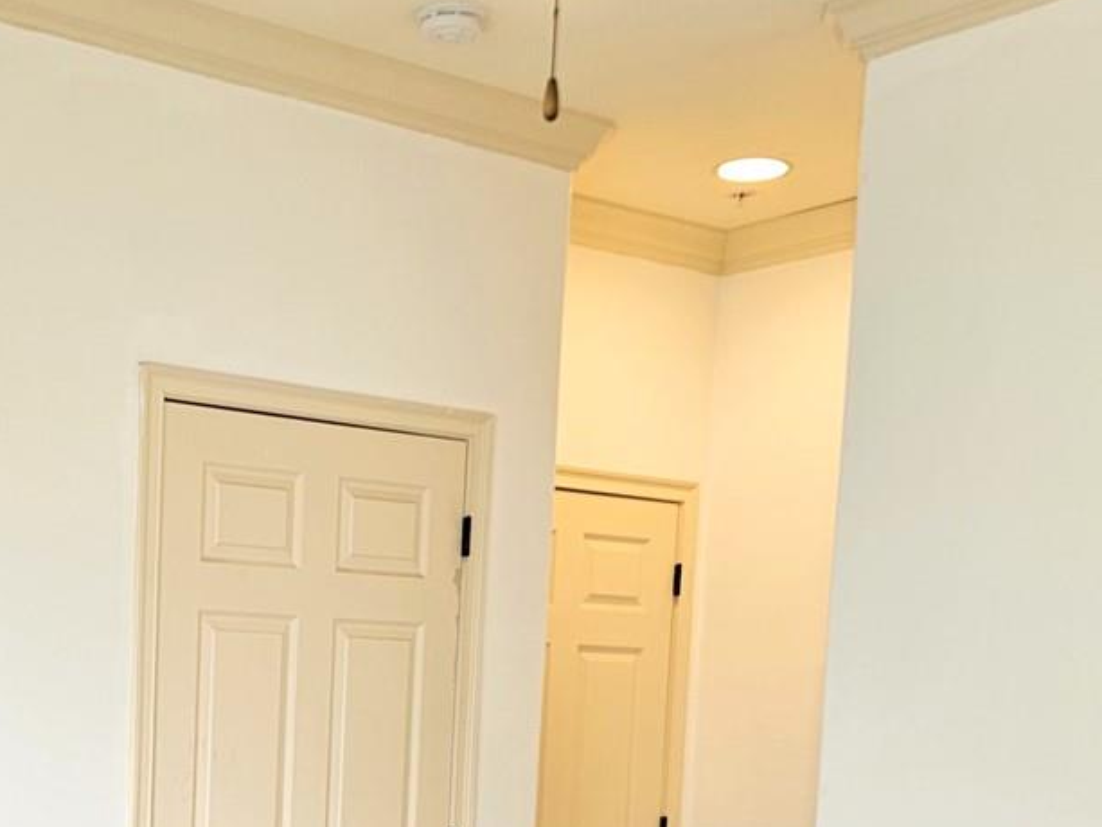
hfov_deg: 31.1
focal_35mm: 60
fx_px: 1910
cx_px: 167
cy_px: 863
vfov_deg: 23.2
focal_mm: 6.3
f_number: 1.7
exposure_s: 1/50.6
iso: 64
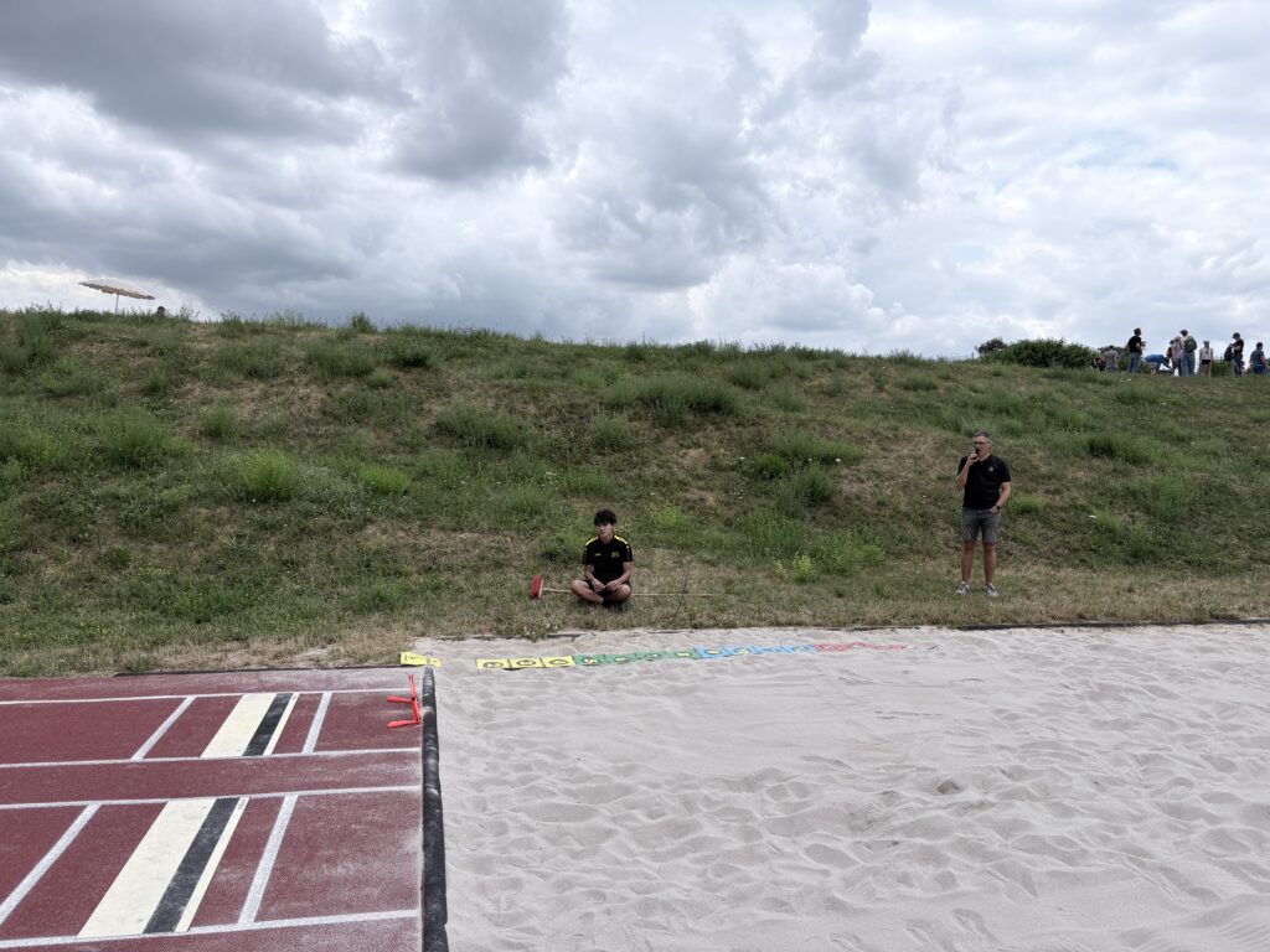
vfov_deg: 53.1
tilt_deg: -2.2
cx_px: 635
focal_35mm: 26
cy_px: 476
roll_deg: +0.0
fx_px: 954
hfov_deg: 67.3
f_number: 1.6
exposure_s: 1/3448
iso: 50
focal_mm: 5.96
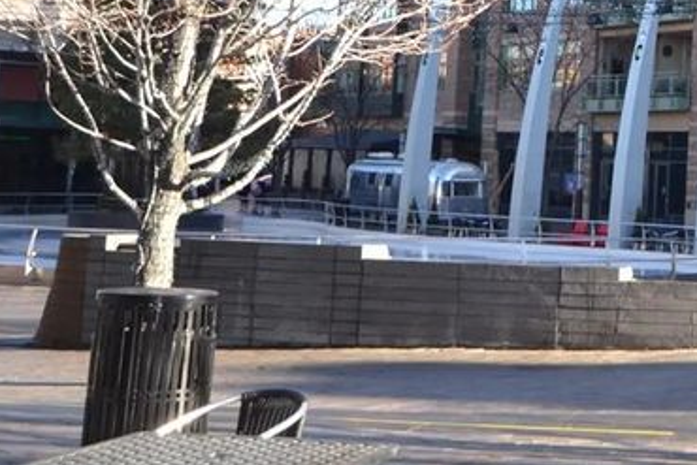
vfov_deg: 16.2
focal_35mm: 83
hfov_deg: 22.4
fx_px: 1608
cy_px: 9
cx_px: 859
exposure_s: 1/125
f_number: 5.6
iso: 200
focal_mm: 20
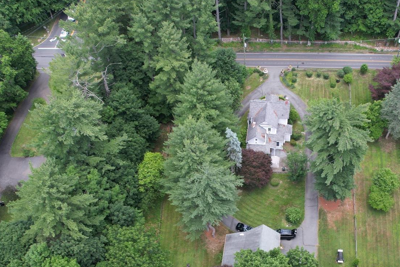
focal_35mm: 41
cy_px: 240
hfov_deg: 46.9
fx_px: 455
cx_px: 255
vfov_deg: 31.1
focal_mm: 8.38
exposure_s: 1/350
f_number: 2.8
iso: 100
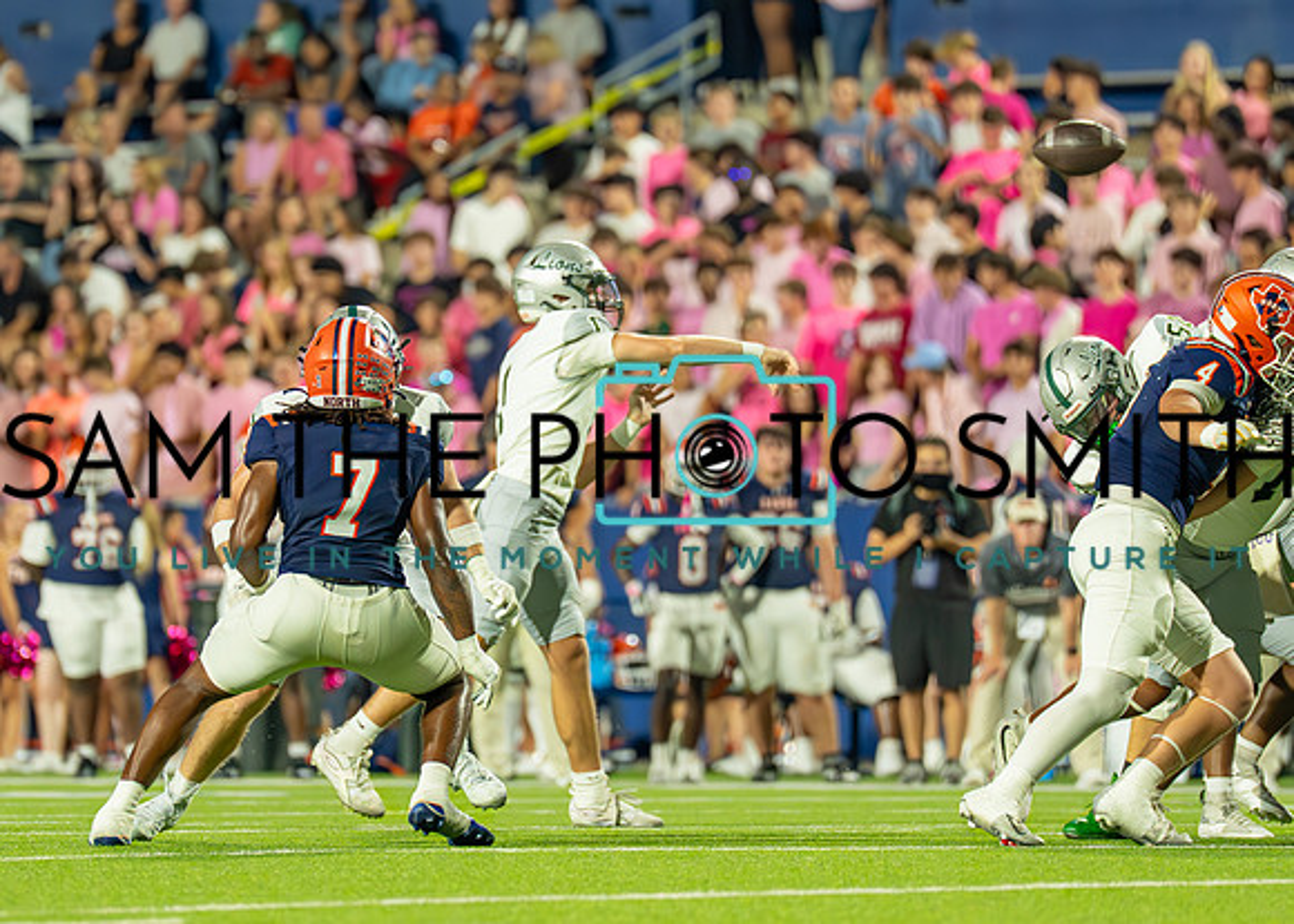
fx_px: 15479
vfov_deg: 3.4
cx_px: 442
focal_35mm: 421
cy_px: 456
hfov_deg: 4.8
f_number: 2.8
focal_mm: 200
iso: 3200
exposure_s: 1/1600
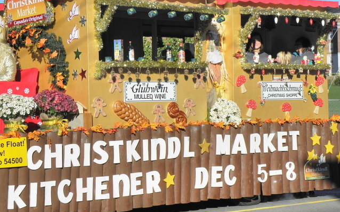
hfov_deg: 21.9
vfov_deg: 13.7
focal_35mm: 95
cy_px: 90
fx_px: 880
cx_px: 171
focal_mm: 15.97
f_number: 6.3
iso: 100
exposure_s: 1/500
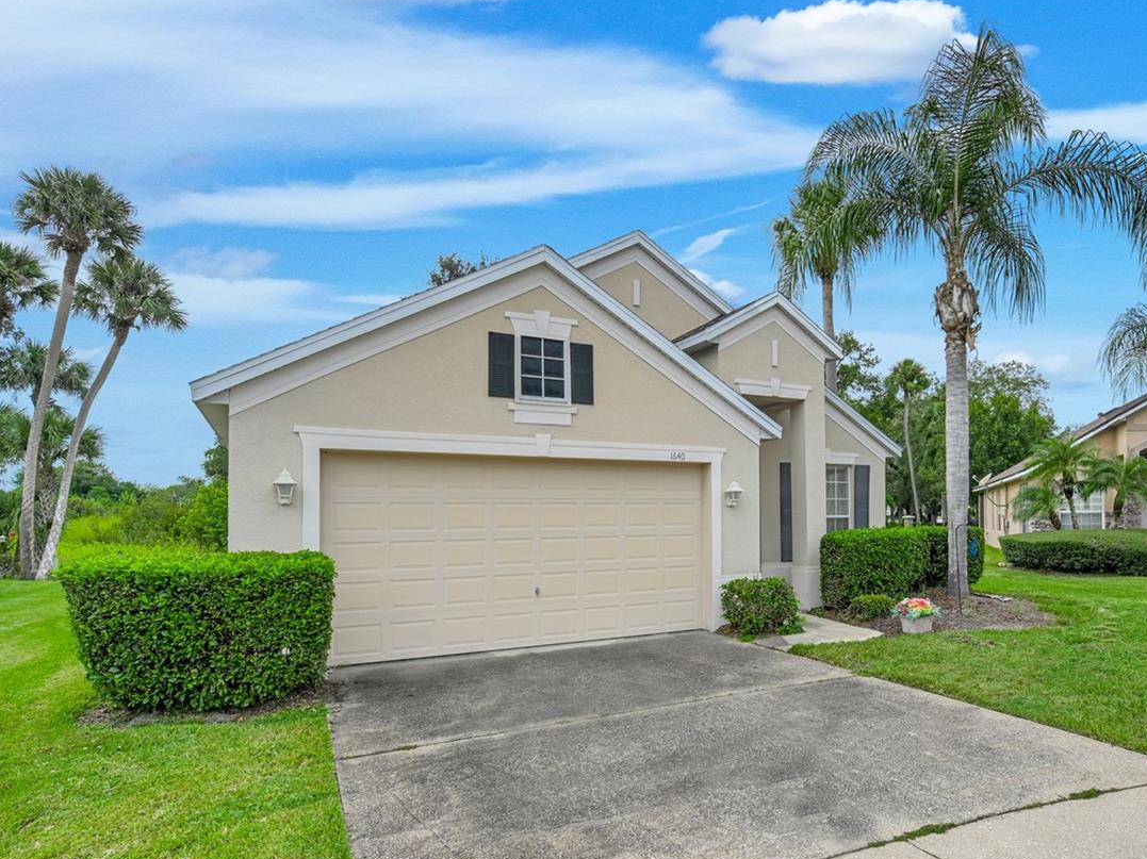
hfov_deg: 79.5
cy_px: 505
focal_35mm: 20
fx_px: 662
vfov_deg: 65.5
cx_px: 750
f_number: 9
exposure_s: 1/160
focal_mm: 14
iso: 250
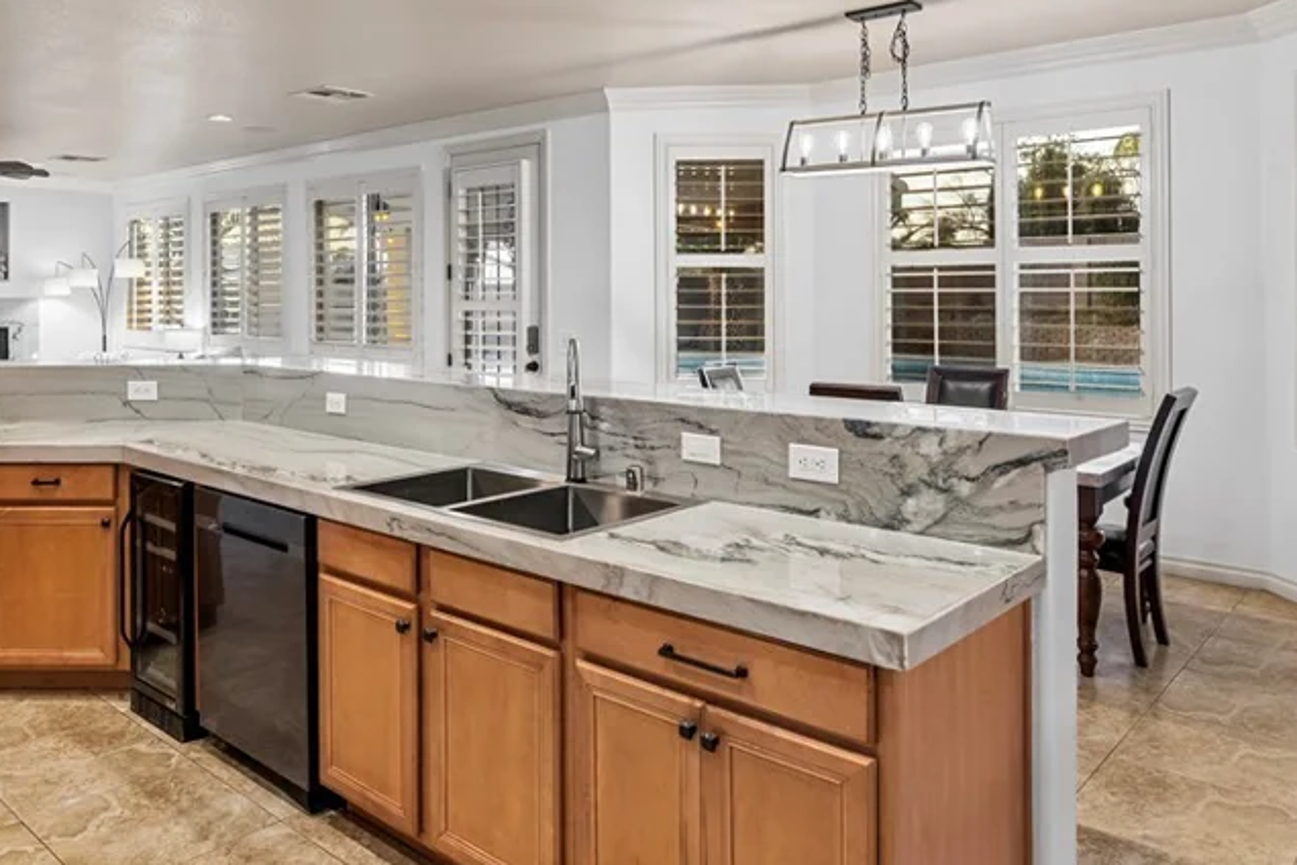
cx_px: 502
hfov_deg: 62.9
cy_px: 289
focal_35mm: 29
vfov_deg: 44.3
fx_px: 1045
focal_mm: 18
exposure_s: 1/1.67
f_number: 8
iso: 400
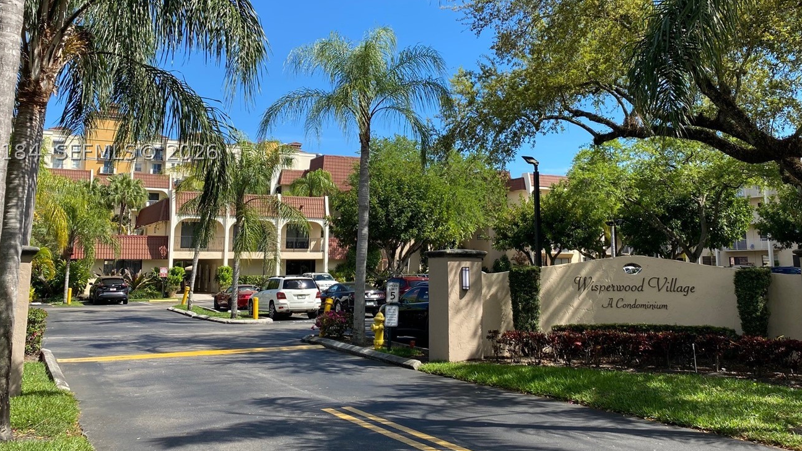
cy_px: 152
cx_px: 408
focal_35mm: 35
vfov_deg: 33.4
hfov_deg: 56.6
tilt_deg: +9.1
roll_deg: -0.1
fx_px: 744
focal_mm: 4.25
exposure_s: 1/1754
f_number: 1.8
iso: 32
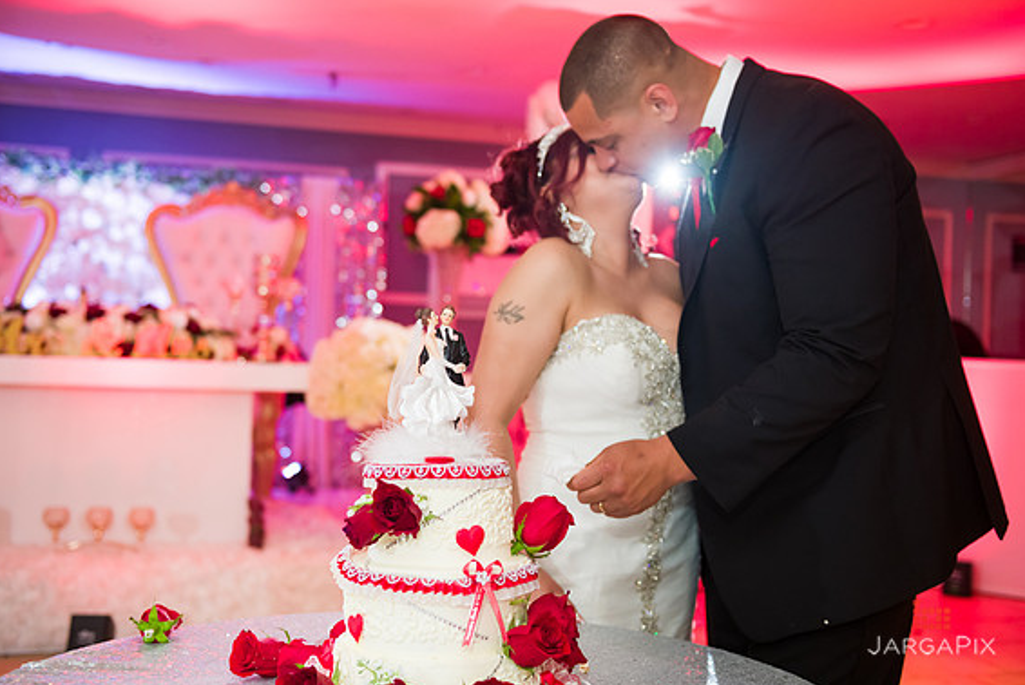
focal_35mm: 41
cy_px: 343
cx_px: 516
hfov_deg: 47.4
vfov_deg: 32.7
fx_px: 1168
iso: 1000
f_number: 3.2
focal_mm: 40
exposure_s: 1/125
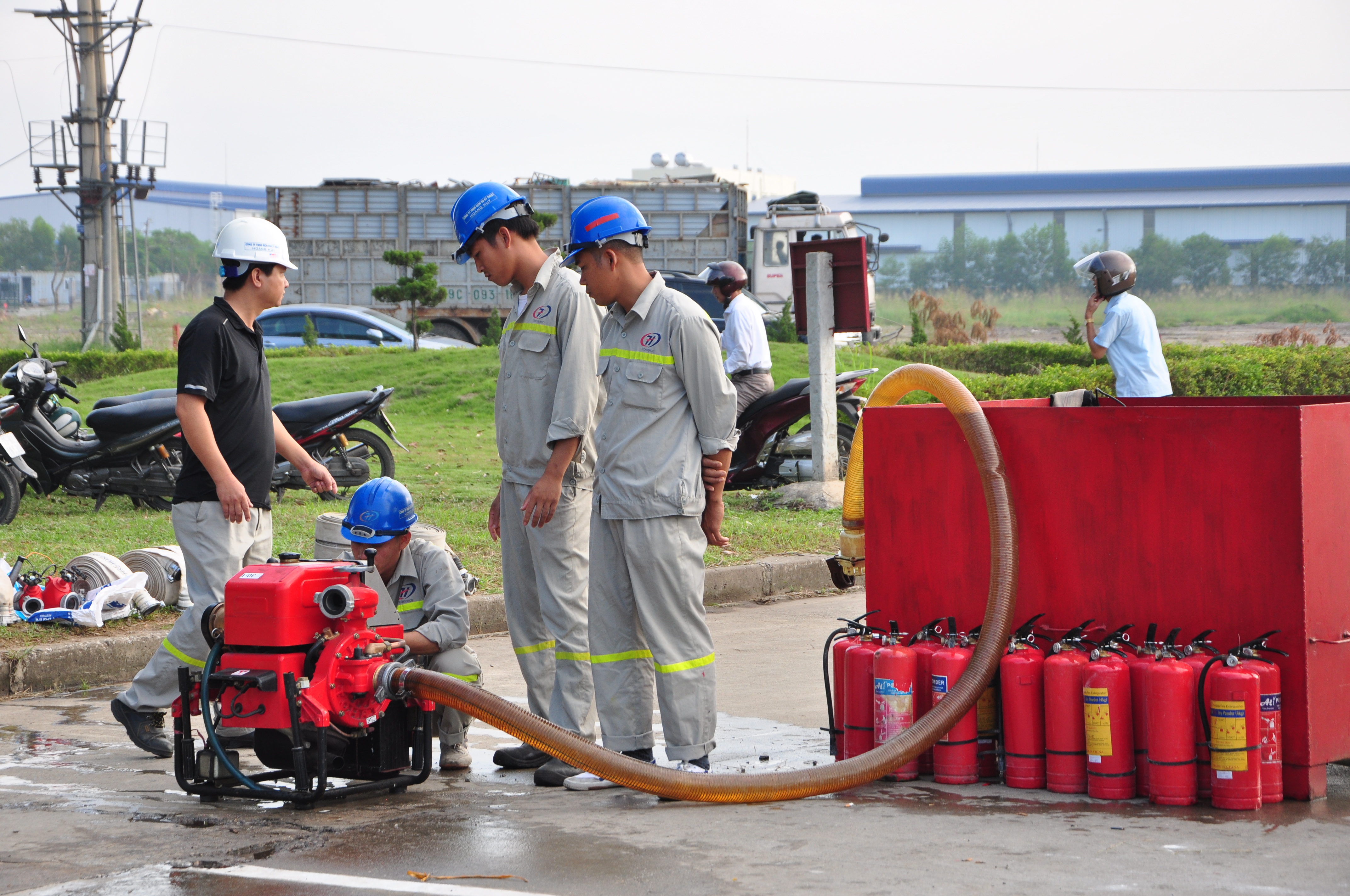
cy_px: 448
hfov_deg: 21.9
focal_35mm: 93
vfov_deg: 14.7
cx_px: 675
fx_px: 3483
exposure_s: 1/250
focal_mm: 62
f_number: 7.1
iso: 320
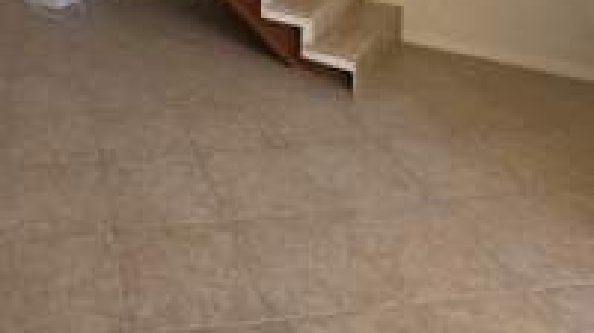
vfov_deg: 25.4
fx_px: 535
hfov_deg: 54.1
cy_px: -174
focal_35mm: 34
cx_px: 119
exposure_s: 1/120
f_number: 1.9
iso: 50
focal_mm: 2.2
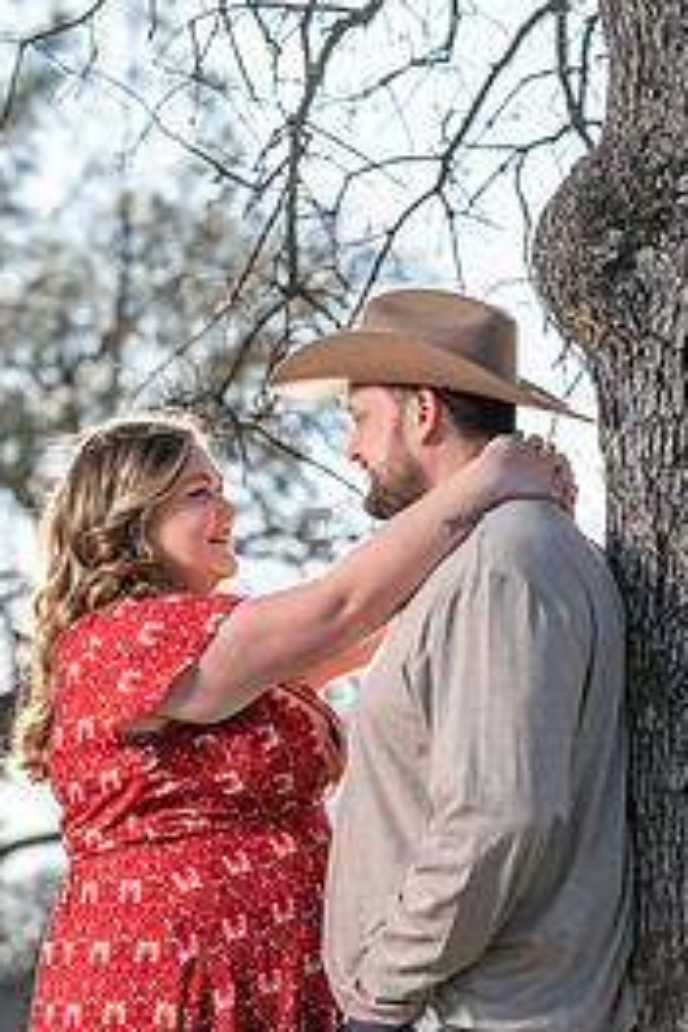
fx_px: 7825
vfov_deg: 7.5
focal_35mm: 273
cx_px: 164
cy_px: 305
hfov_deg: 5.0
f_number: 6.3
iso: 50
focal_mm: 160
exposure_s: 1/250
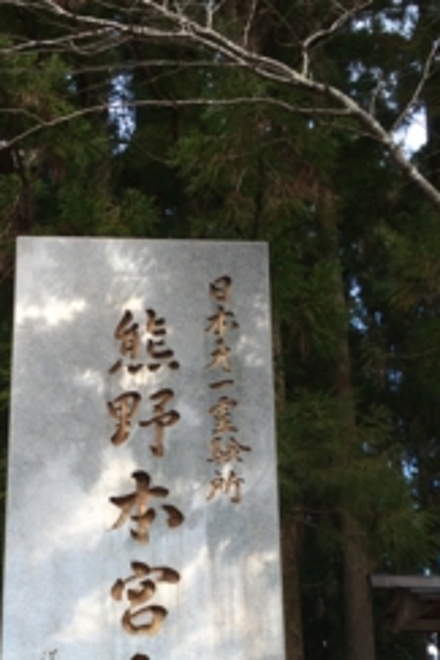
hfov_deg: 24.0
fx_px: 1027
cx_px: 125
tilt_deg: +17.6
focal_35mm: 56
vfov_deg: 34.6
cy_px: 527
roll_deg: -0.3
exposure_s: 1/331
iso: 32
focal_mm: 4.15
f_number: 2.2
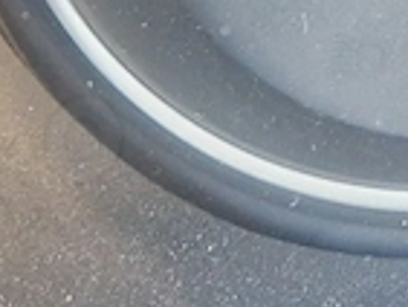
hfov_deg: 11.0
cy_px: -362
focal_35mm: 163
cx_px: 828
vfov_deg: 8.5
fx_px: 1923
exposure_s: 1/100
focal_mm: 5.4
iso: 1000
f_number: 1.8
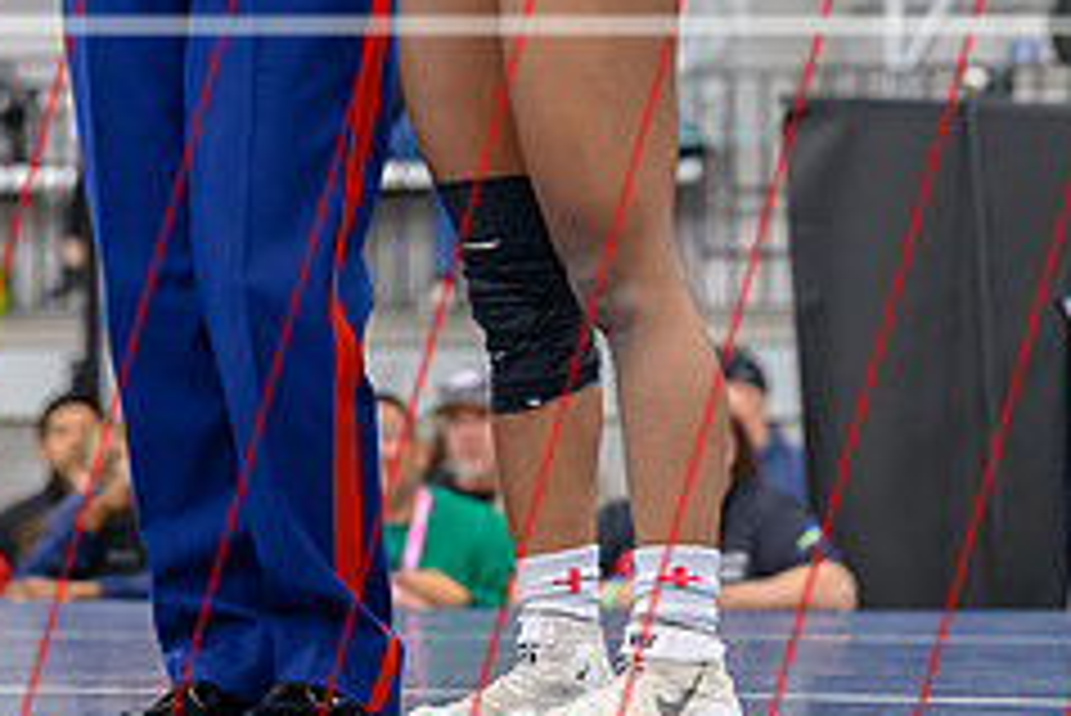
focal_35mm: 249
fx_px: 7412
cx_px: 371
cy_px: -167
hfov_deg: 8.3
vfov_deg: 5.5
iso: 2500
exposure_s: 1/800
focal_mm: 85
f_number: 2.8
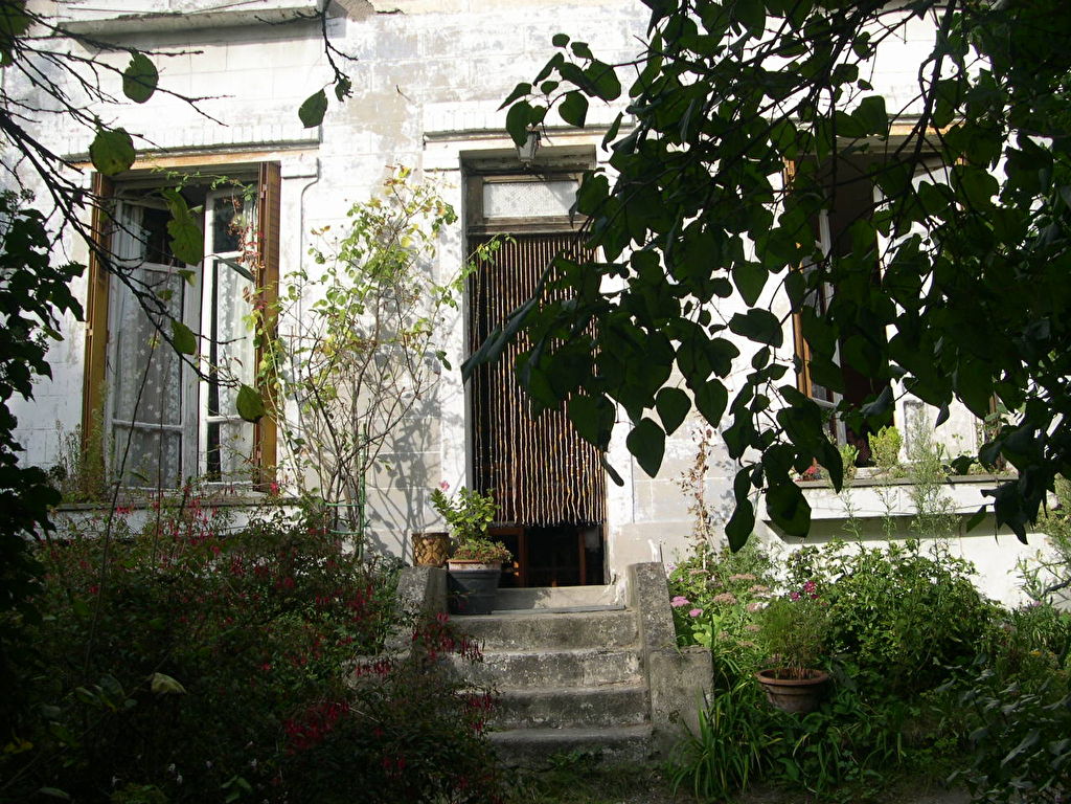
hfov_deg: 49.0
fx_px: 1176
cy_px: 402
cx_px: 536
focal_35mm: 38
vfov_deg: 37.7
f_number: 7.6
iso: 100
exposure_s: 1/79.8
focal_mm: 8
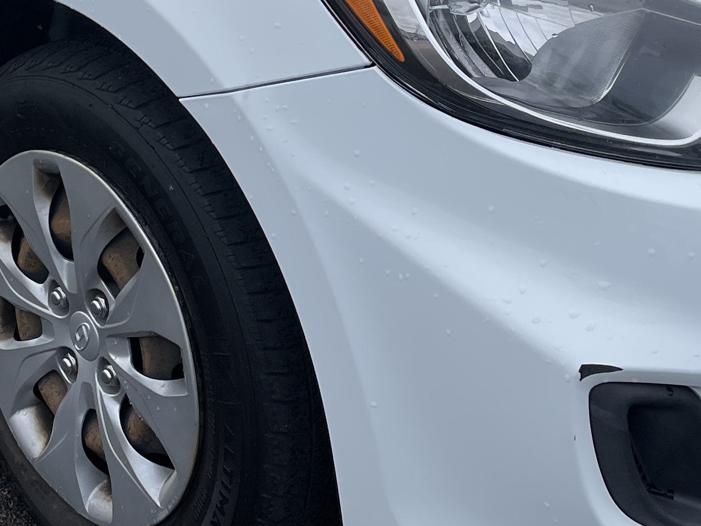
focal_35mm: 83
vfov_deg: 17.3
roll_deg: +0.4
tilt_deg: -16.2
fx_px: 1681
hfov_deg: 23.5
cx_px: 293
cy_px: -27
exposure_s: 1/3125
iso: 32
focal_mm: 4.2
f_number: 1.6
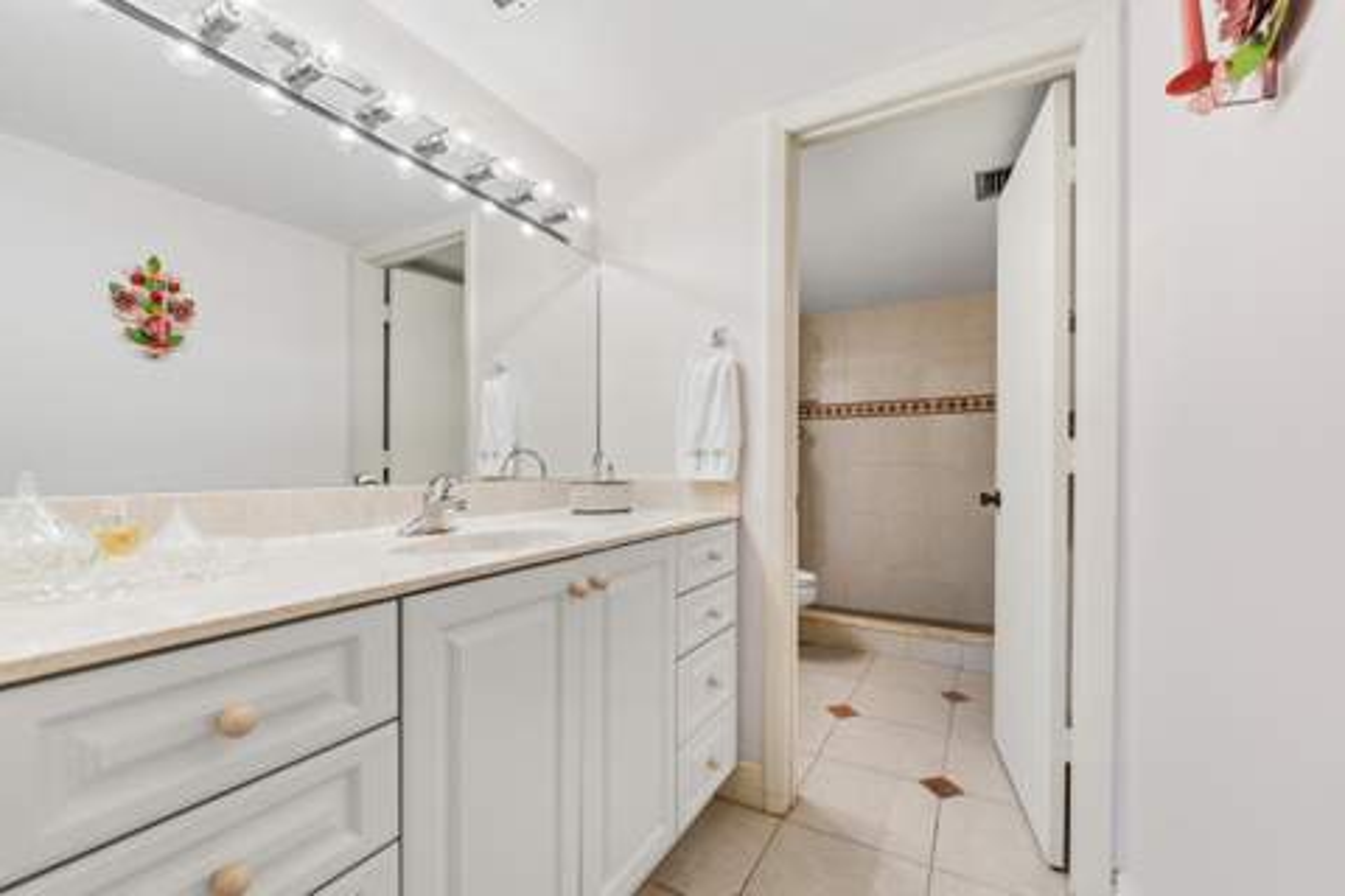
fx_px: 523
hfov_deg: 104.3
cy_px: 448
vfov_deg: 81.2
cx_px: 672
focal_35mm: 14
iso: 320
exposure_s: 1/3
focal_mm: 14
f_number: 9
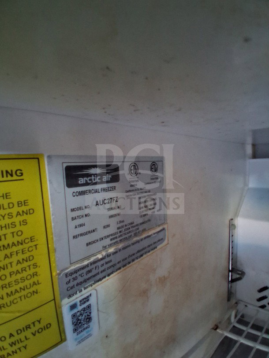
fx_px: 176
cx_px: 134
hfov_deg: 74.7
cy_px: 179
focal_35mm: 17
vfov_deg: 91.0
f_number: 2.2
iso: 800
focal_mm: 1.4
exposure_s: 1/9
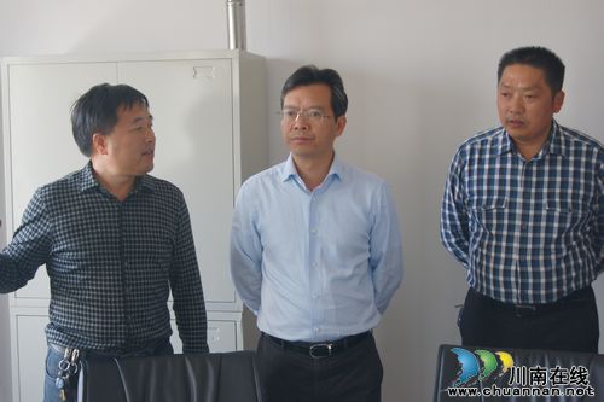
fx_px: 1006
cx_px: 302
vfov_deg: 22.6
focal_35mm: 60
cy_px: 201
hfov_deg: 33.4
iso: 320
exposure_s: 1/60
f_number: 5
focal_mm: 40
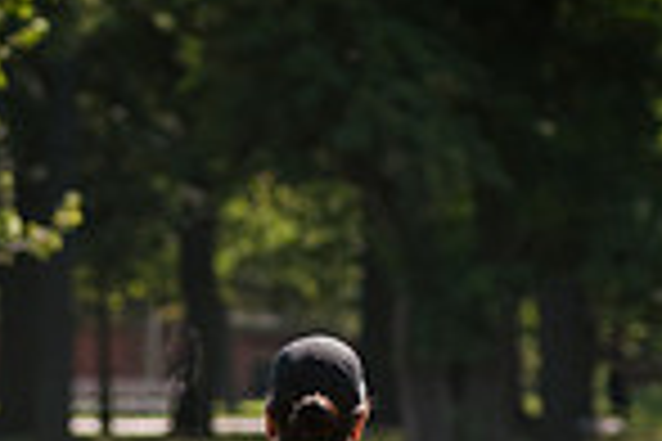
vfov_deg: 1.9
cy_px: 957
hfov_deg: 2.8
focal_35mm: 723
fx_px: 13294
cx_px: -103
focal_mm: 135
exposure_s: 1/4000
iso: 500
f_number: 4
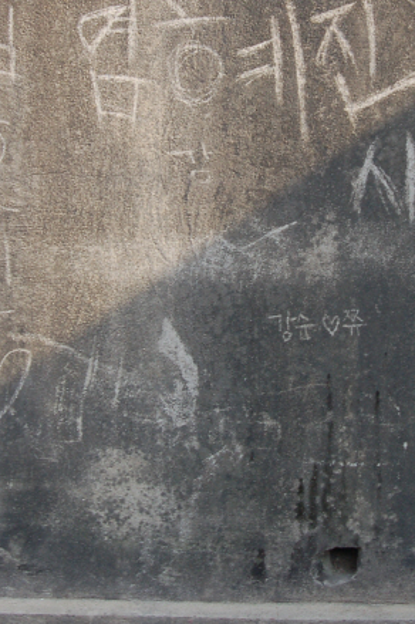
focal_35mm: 82
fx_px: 1420
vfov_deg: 24.5
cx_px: 269
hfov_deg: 16.6
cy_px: 161
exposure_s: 1/15
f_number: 29
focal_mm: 30
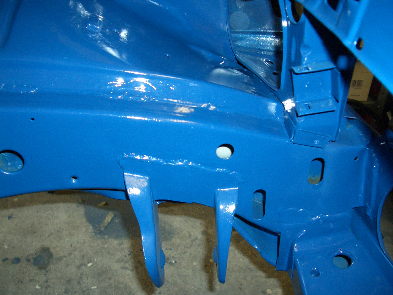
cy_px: 148
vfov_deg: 40.7
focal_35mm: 35
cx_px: 196
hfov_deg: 52.6
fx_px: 397
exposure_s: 1/60
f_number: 2.6
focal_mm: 5.8
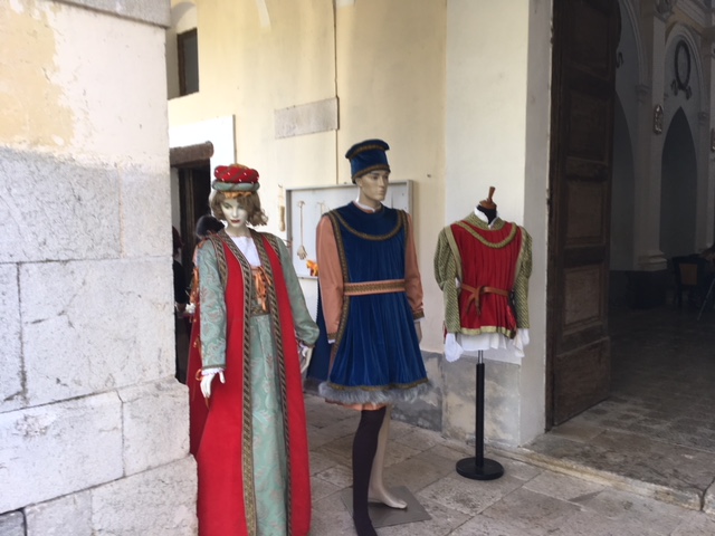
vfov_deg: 48.2
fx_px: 599
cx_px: 358
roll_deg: +0.8
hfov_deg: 61.7
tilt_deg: -0.3
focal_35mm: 29
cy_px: 268
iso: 25
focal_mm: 4.15
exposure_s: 1/50
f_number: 2.2
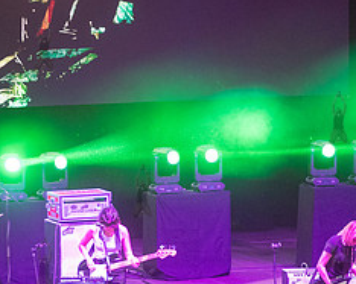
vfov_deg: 4.6
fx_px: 3560
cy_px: 263
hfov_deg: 5.7
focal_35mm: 338
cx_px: 338
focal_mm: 145
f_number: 3.5
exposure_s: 1/250
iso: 5000
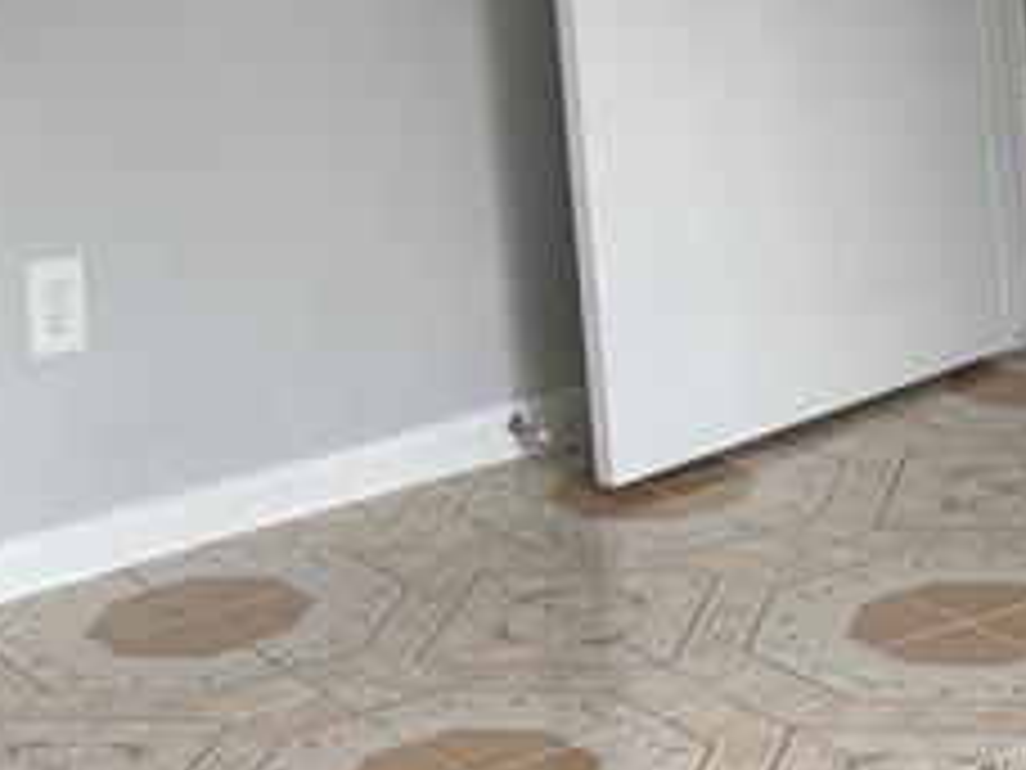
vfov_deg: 12.2
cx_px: 472
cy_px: -297
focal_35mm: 117
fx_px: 3468
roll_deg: +5.5
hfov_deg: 16.8
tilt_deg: -5.4
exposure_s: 1/121
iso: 100
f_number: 1.6
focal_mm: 5.96
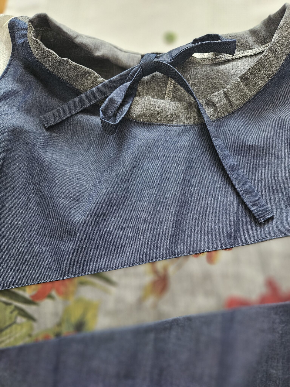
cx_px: 145
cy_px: 194
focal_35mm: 23
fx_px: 257
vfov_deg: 73.9
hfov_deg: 58.9
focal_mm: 5.4
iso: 640
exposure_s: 1/172
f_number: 1.8
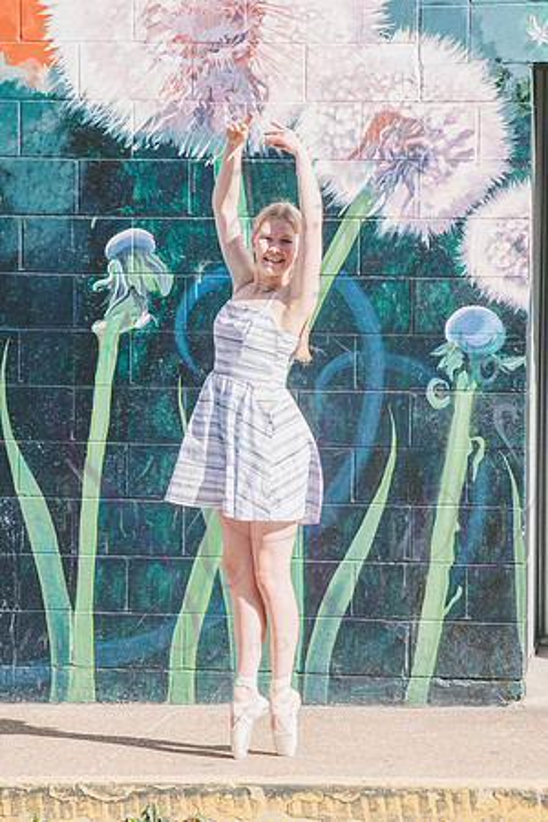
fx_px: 2854
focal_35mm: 125
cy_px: 411
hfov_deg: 11.0
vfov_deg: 16.4
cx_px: 274
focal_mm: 125
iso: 400
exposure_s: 1/1000
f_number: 9
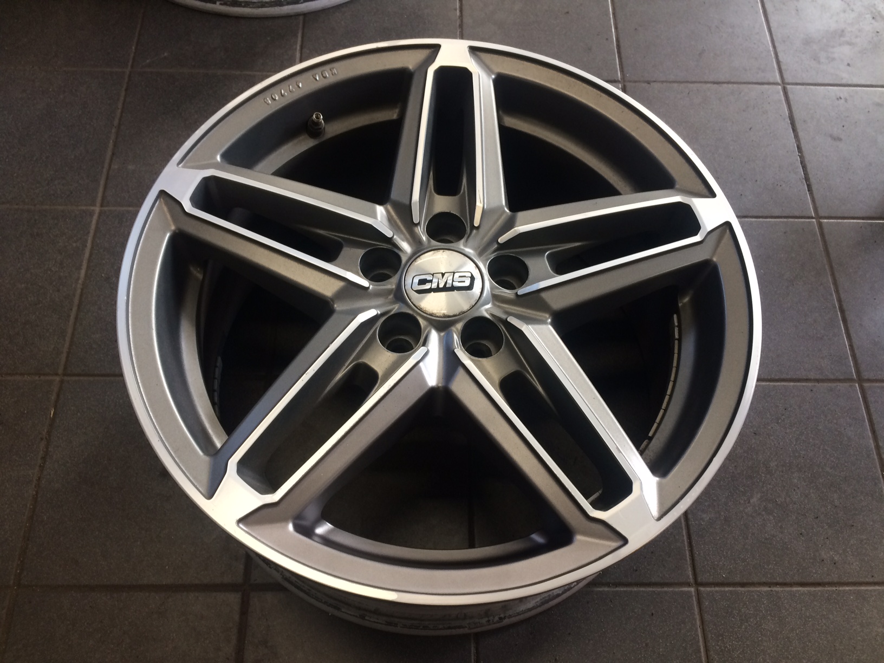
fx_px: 741
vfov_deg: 48.2
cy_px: 332
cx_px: 442
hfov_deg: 61.7
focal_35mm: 29
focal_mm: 4.15
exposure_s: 1/33
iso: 40
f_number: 2.2
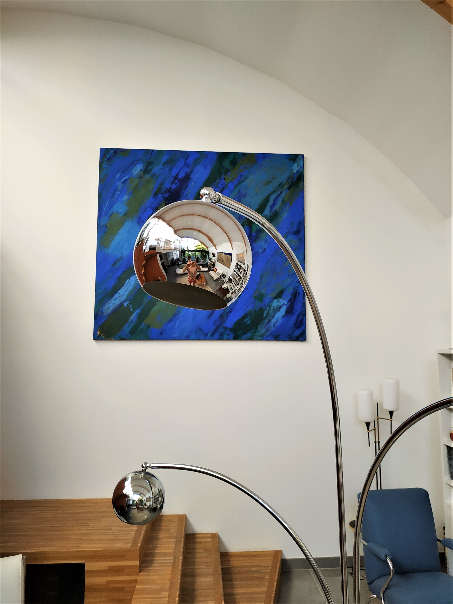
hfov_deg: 56.8
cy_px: 302
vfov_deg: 71.6
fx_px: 419
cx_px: 226
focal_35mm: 24
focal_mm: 3.94
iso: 125
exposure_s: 1/50
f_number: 1.9
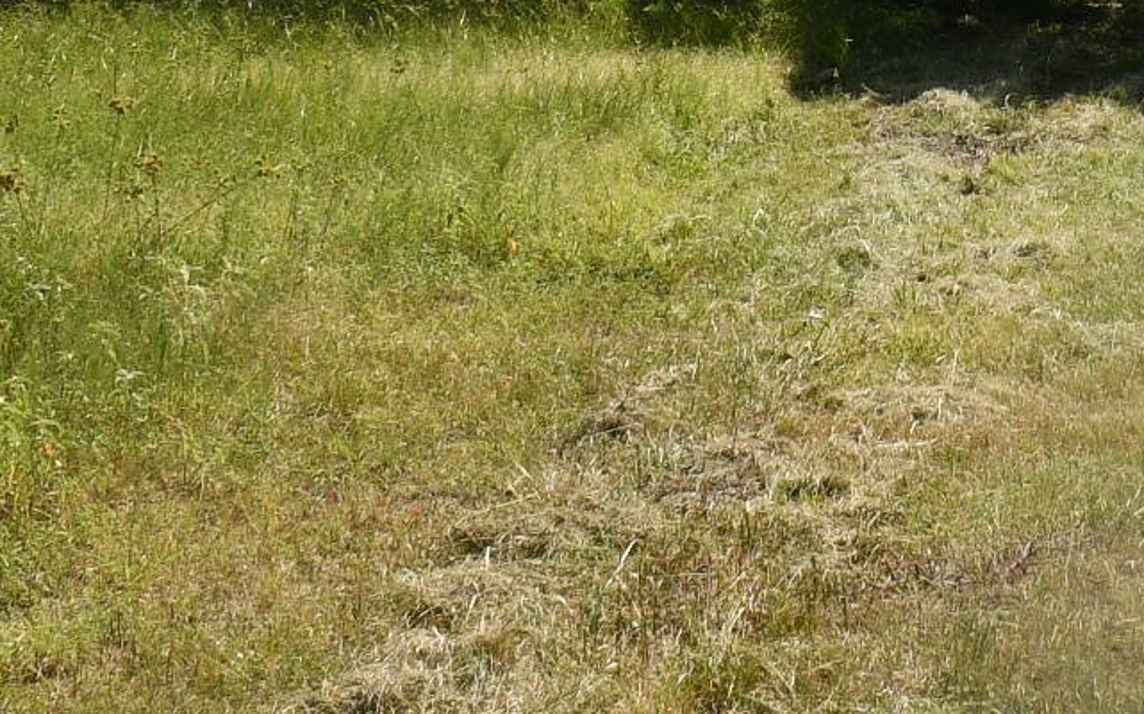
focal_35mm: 122
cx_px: 1297
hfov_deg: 16.5
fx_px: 3802
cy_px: -382
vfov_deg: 10.3
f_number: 10
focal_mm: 18
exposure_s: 1/250
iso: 100
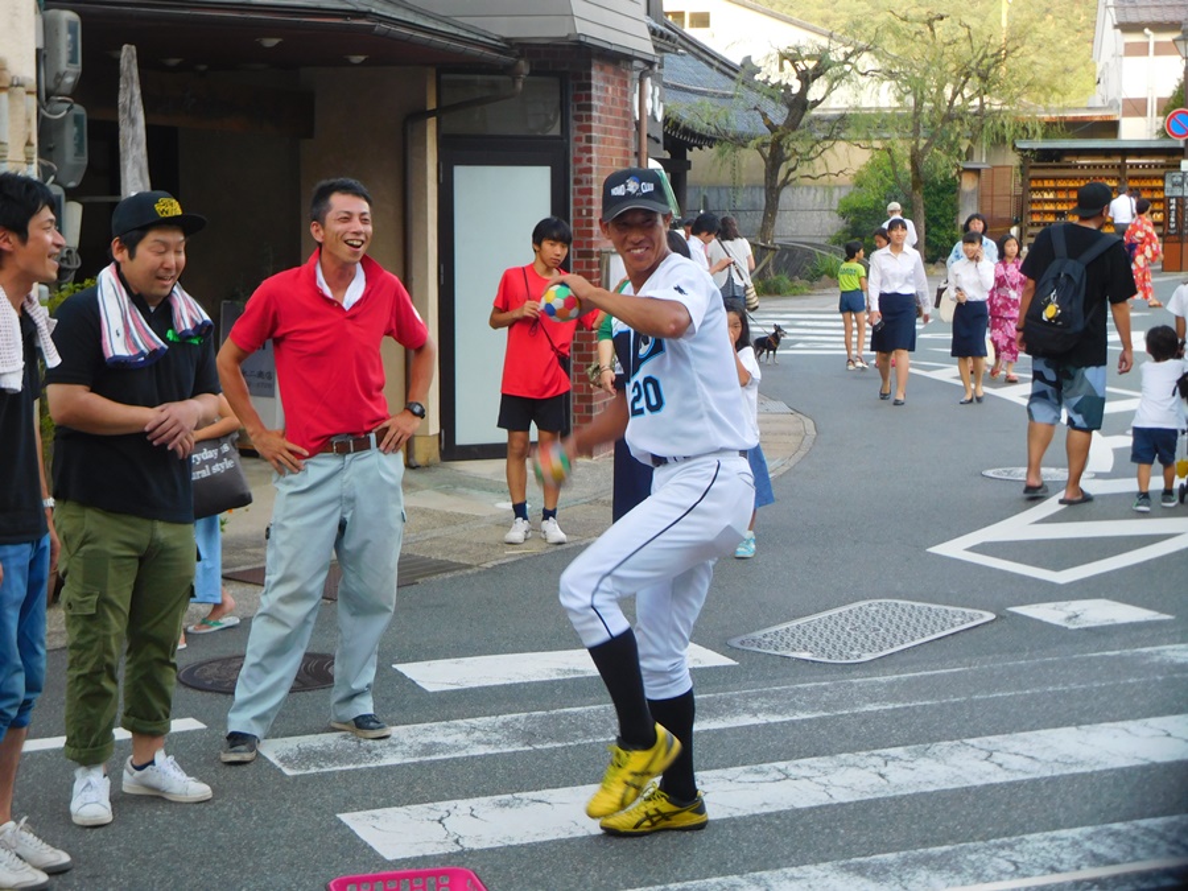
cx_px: 594
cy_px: 446
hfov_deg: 34.9
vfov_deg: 26.6
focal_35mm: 55
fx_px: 1888
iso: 125
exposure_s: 1/60
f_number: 4.2
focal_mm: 9.8
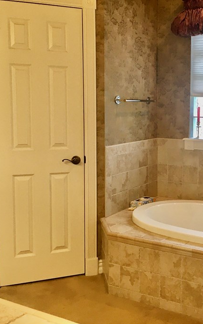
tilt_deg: -6.8
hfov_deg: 26.7
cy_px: 144
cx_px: 194
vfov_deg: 43.4
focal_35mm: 46
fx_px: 407
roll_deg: -1.6
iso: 32
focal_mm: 4.15
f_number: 2.2
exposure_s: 1/30
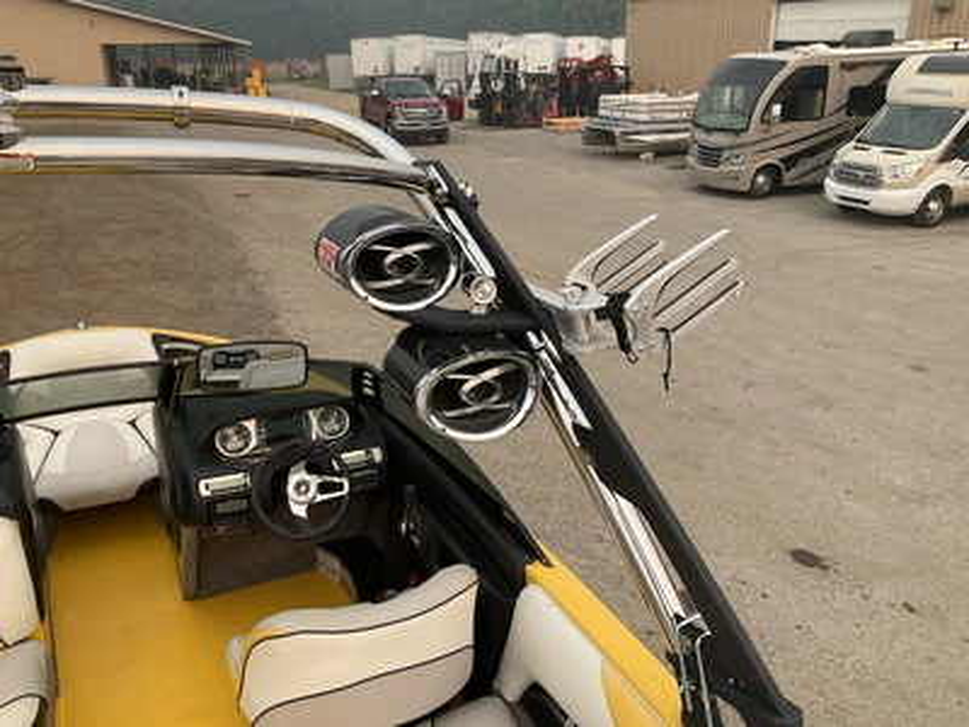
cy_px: 364
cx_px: 484
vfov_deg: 48.2
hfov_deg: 61.7
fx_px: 812
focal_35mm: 29
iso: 25
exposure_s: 1/781
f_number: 1.8
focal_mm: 3
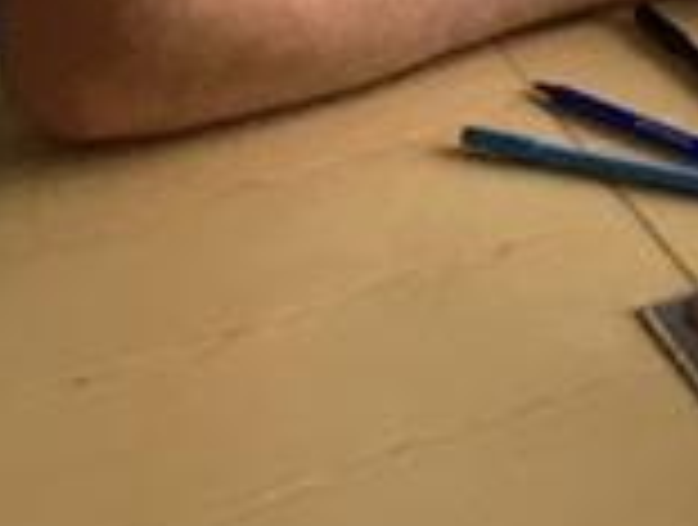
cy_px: -629
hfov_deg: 10.1
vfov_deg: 7.4
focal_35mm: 191
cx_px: 995
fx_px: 3860
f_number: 2.2
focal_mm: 4.15
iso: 32
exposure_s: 1/33
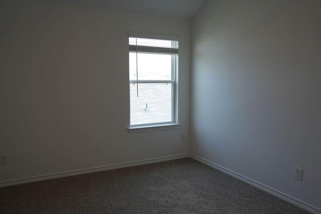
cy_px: 107
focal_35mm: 29
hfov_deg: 63.7
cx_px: 160
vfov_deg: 45.0
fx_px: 259
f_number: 4
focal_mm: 29
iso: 100
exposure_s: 1/60
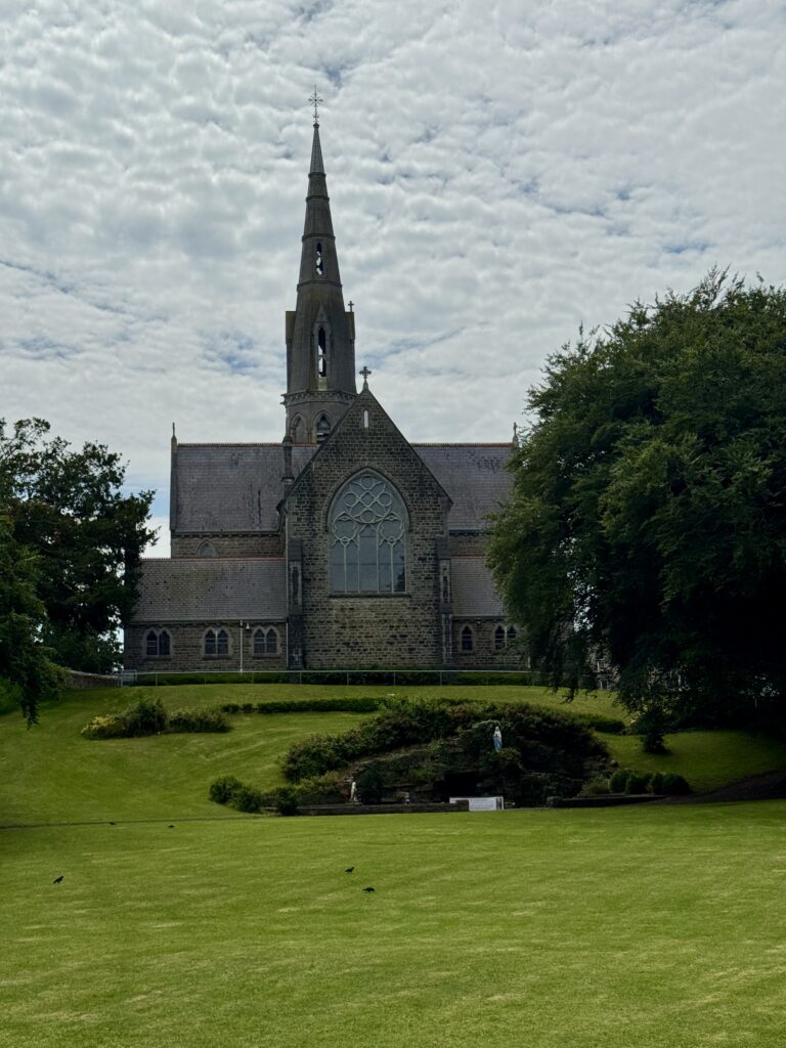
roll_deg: +2.6
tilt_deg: +9.3
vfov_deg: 39.7
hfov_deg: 30.3
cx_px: 393
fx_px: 1453
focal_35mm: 48
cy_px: 524
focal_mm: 6.76
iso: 64
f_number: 1.78
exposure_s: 1/15385
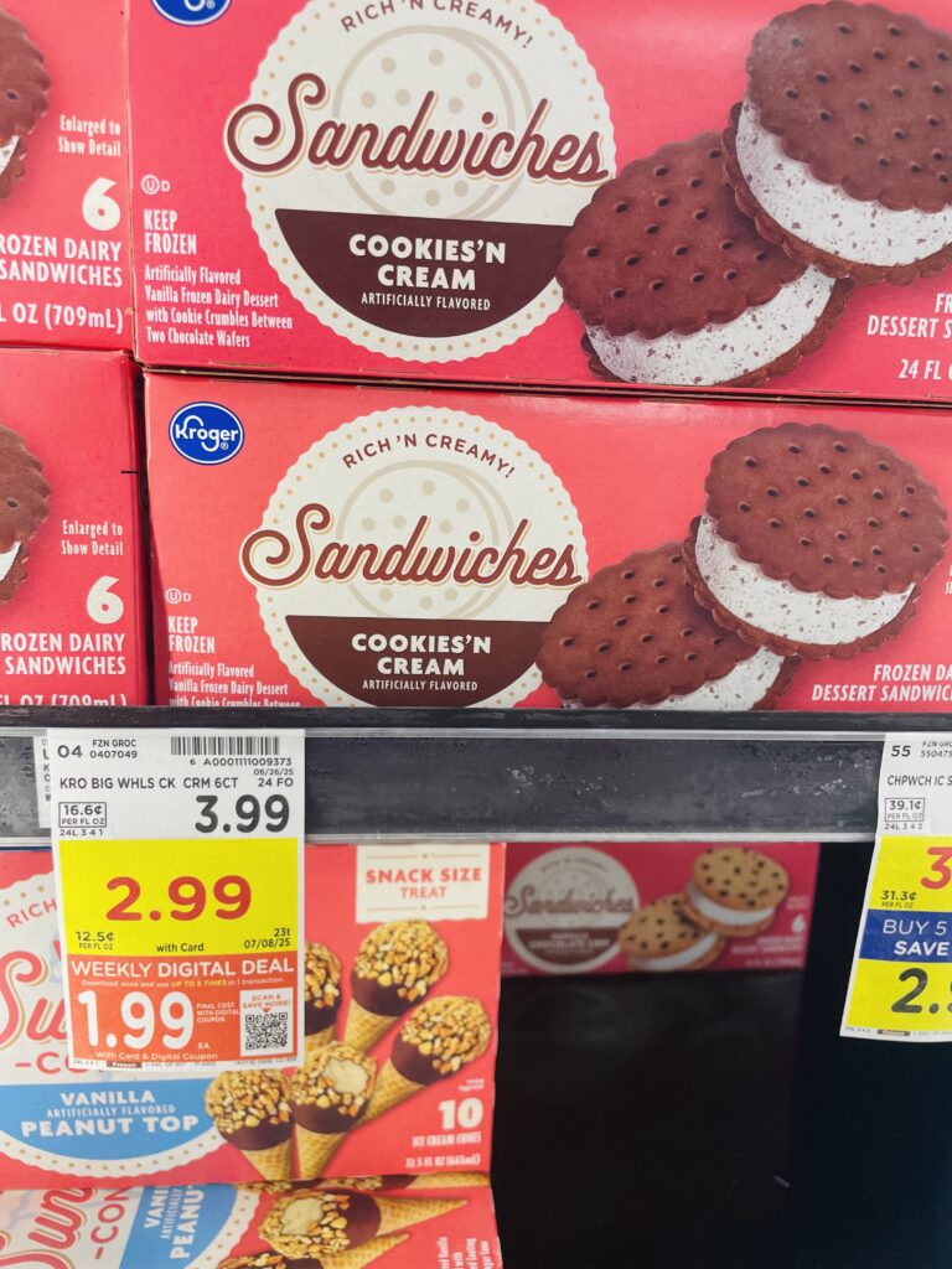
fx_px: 953
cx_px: 476
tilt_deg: -12.2
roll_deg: -1.9
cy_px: 634
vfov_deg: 67.3
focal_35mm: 26
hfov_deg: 53.1
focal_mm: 4.2
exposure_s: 1/120
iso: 100
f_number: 1.6
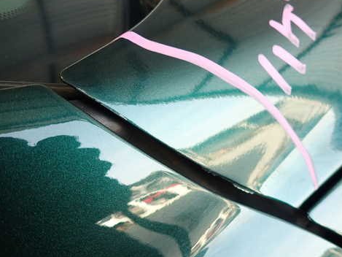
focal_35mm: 32
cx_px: 171
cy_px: 119
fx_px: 316
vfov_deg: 44.1
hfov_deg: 56.8
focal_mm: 4.5
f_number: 2
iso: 100
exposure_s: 1/80
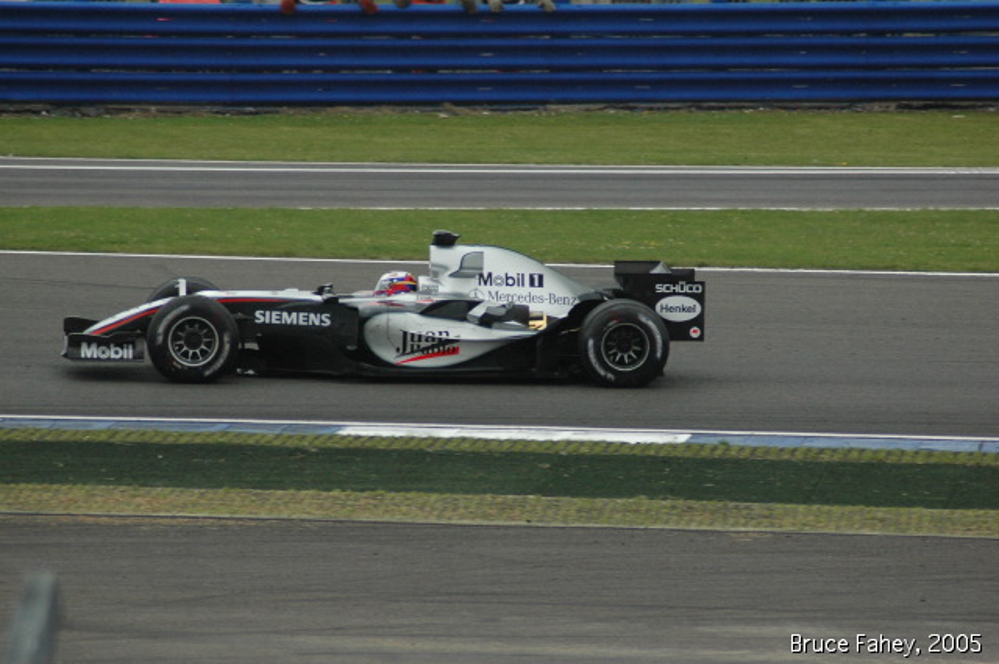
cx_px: 500
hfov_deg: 4.6
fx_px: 12472
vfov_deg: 3.0
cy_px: 332
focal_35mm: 450
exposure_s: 1/2000
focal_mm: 300
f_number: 6.3
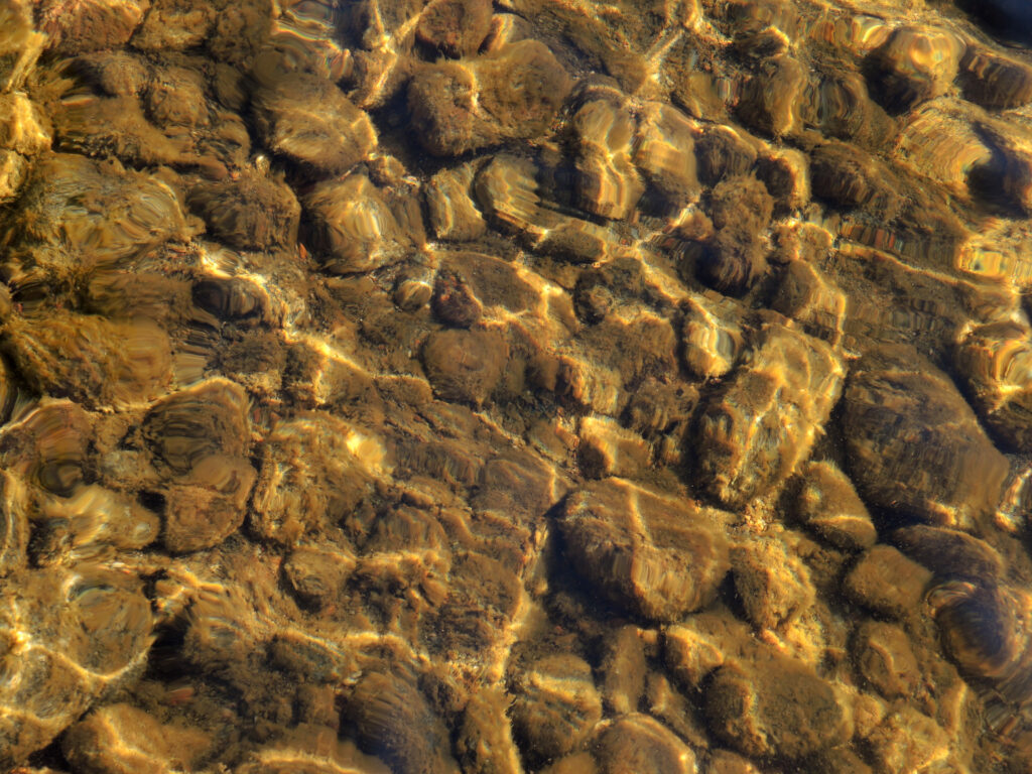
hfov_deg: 38.2
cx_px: 516
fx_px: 1491
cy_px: 387
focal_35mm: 50
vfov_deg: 29.1
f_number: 2.8
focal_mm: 11
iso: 80
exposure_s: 1/320
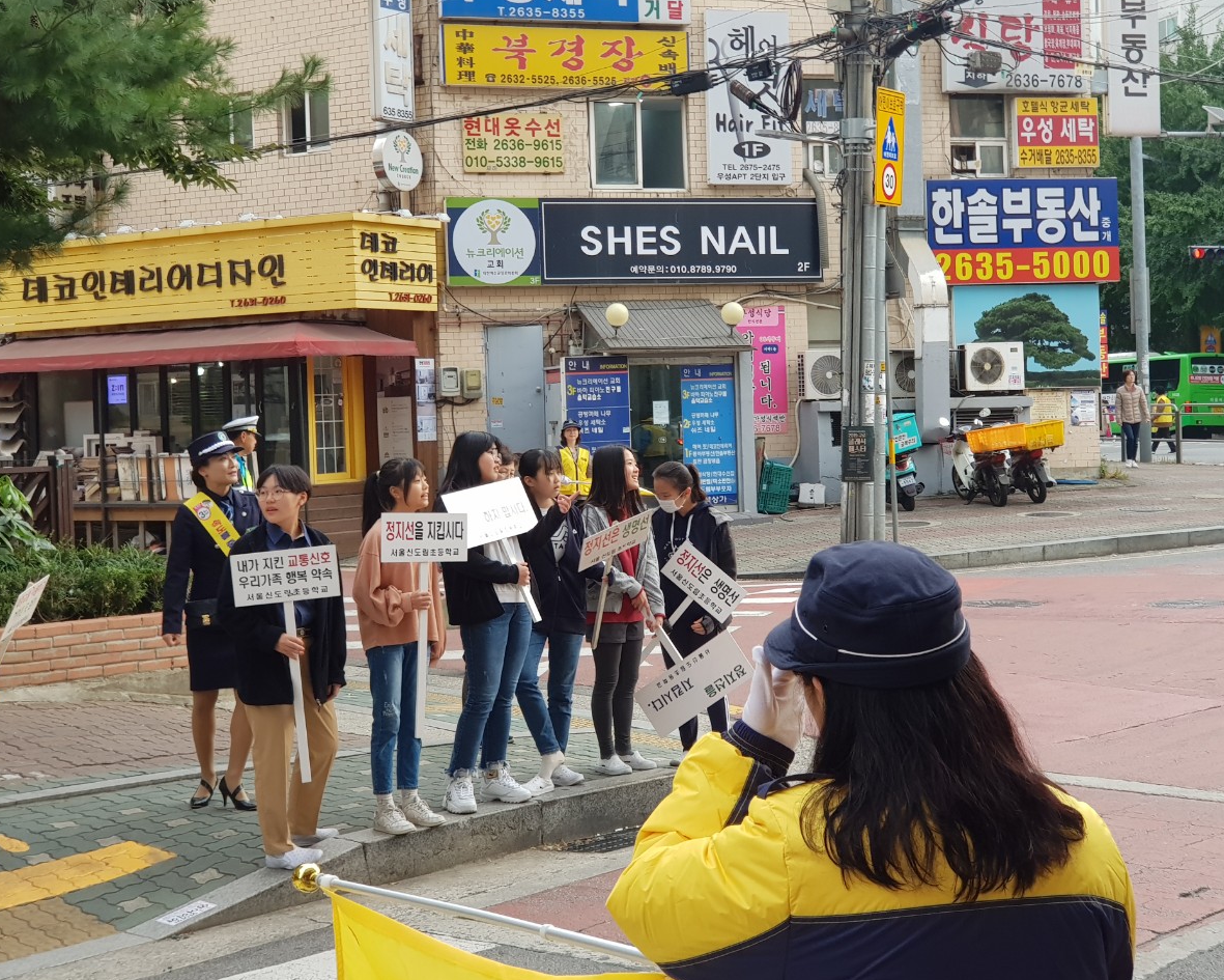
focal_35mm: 55
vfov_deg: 27.6
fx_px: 1993
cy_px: 486
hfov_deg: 34.1
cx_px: 620
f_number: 2.4
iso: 25
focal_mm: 6
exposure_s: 1/66.2
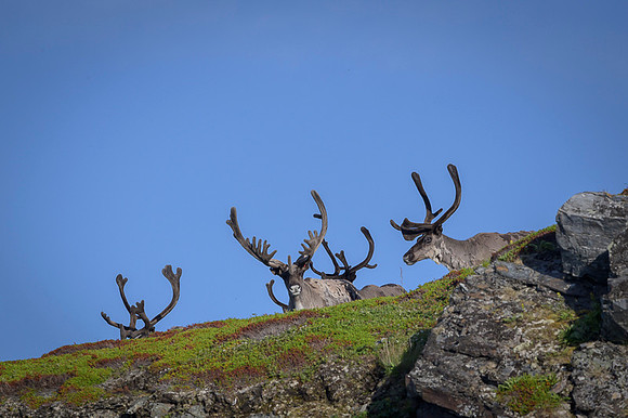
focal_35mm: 500
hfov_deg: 4.1
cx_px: 314
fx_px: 8717
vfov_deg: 2.7
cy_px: 209
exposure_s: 1/2500
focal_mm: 500
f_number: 8
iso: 800
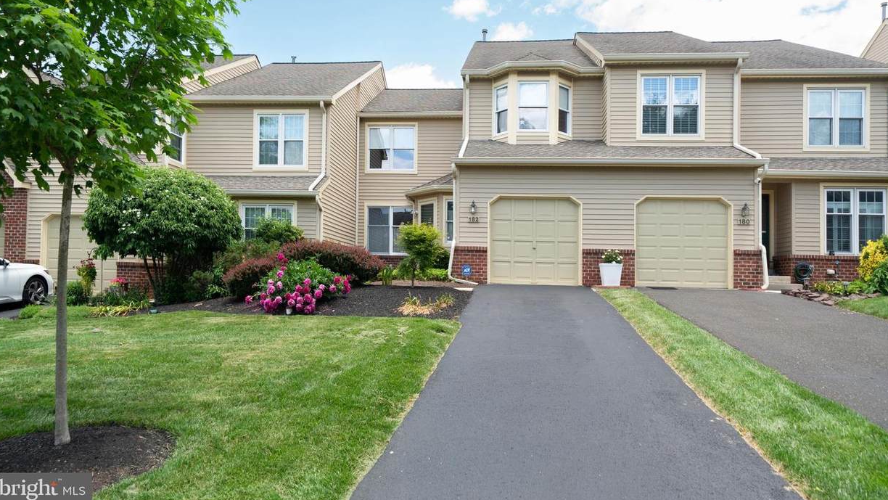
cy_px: 196
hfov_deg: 78.7
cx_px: 456
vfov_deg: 49.2
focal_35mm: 23
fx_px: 542
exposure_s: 1/125
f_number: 5.6
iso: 80
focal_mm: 21
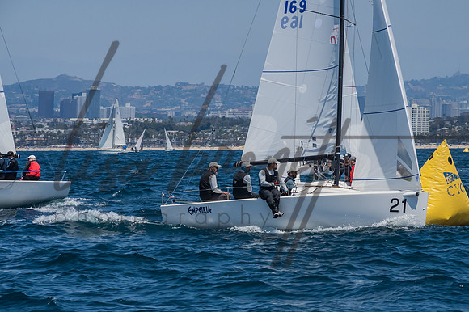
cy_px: 156
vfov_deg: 5.8
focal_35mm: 235
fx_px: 3065
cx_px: 234
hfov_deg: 8.8
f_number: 14
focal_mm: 155
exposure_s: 1/1600
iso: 640
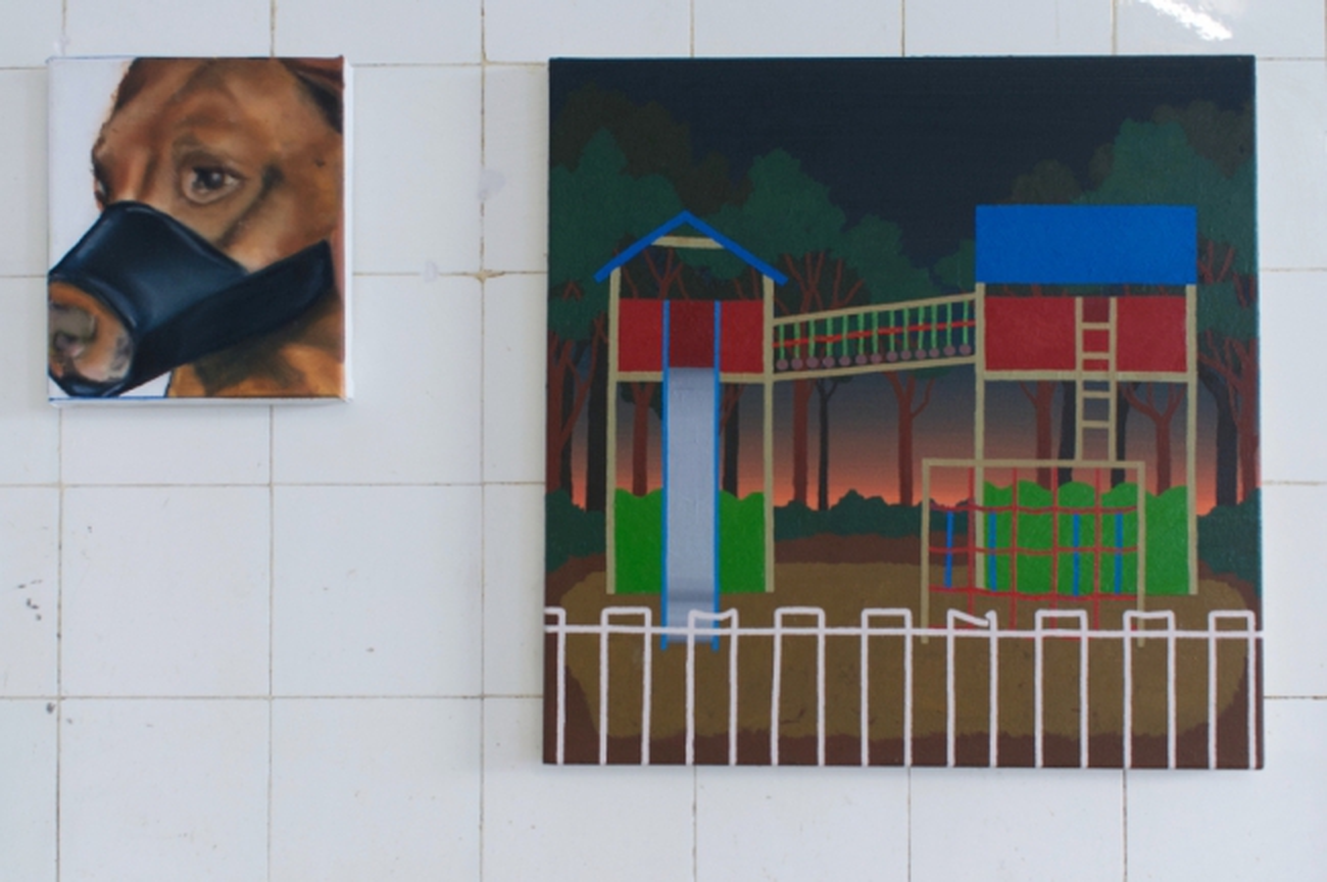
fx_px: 1436
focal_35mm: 39
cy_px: 441
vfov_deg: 34.1
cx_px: 664
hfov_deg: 49.6
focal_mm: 26
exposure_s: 1/60
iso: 500
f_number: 4.5
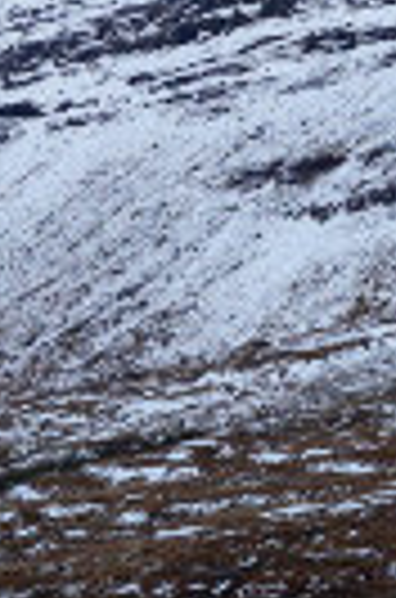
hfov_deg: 6.0
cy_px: 88
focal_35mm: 226
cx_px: 576
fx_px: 3749
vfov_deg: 9.1
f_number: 8
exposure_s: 1/80
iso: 100
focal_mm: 25
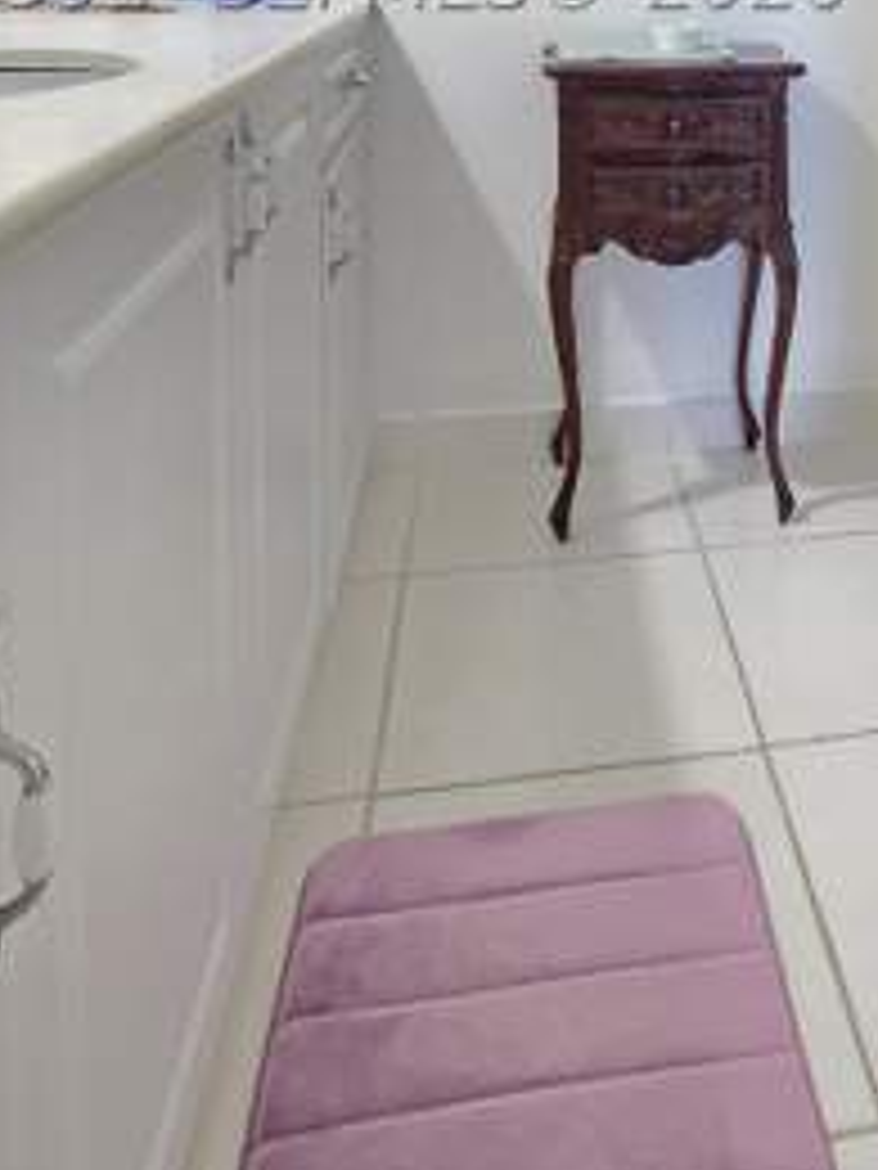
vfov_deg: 46.6
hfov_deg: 41.7
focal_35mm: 32
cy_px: -22
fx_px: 1082
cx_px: 738
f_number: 2.2
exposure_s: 1/60
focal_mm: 2.2
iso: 250
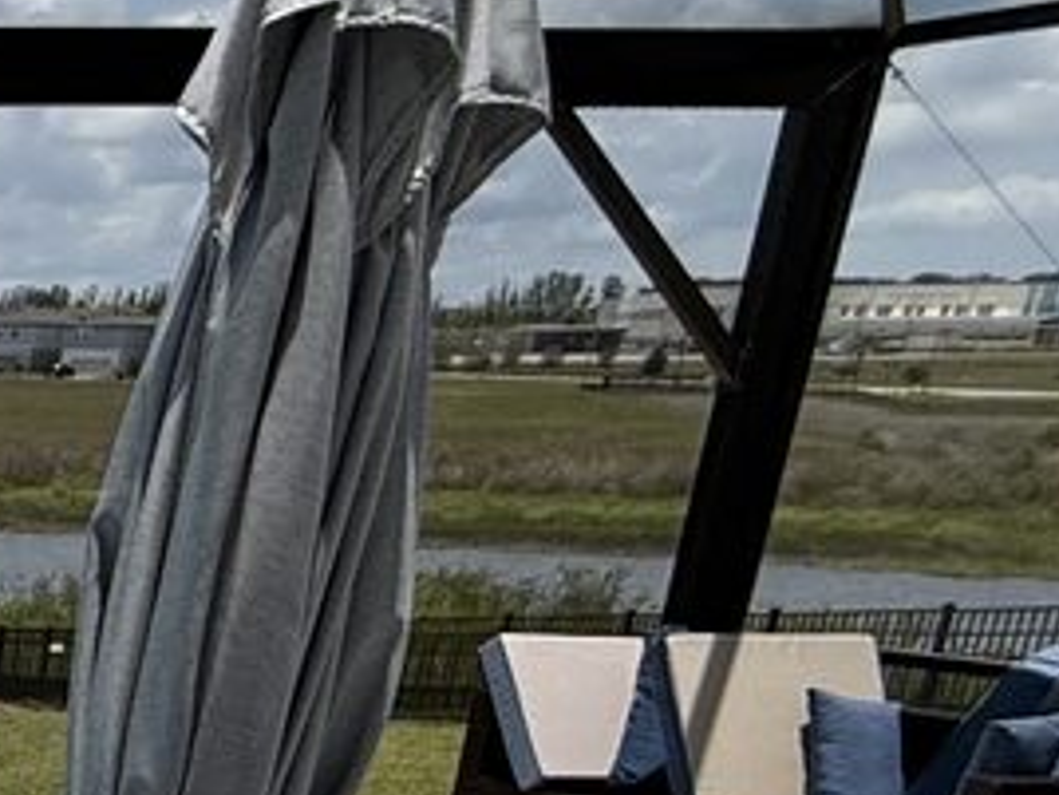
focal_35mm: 73
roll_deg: -0.7
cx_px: -1340
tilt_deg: -16.2
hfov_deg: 16.1
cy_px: 1001
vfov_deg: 18.9
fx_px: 2233
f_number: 2.2
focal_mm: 2.22
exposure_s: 1/1745
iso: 50
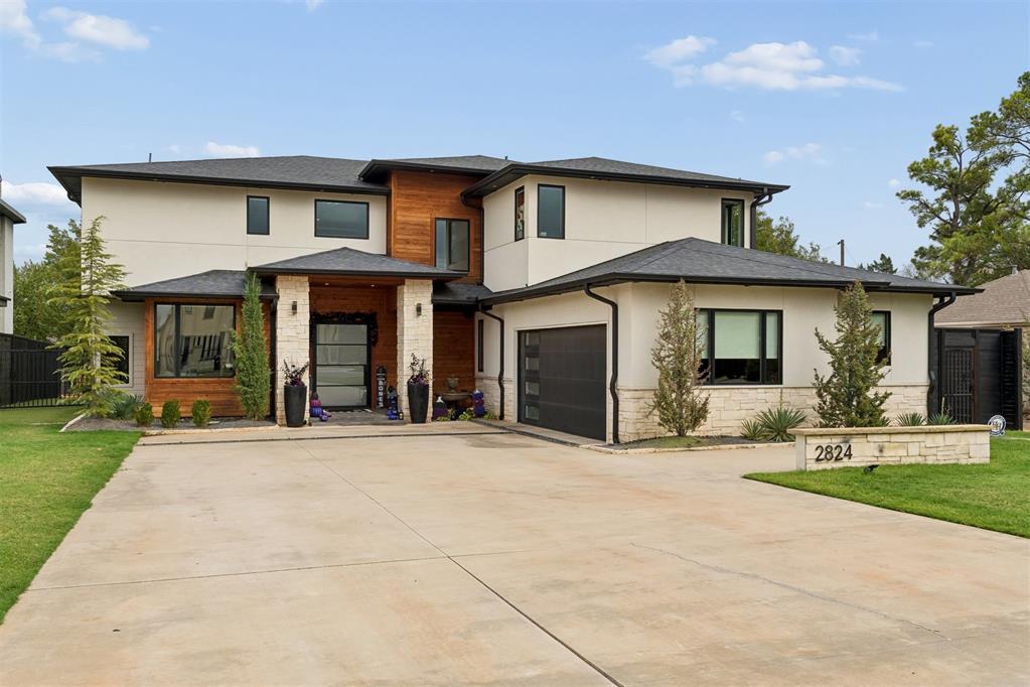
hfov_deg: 61.9
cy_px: 344
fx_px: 858
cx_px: 515
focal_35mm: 30
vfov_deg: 43.6
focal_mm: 20
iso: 200
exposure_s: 1/500
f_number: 8
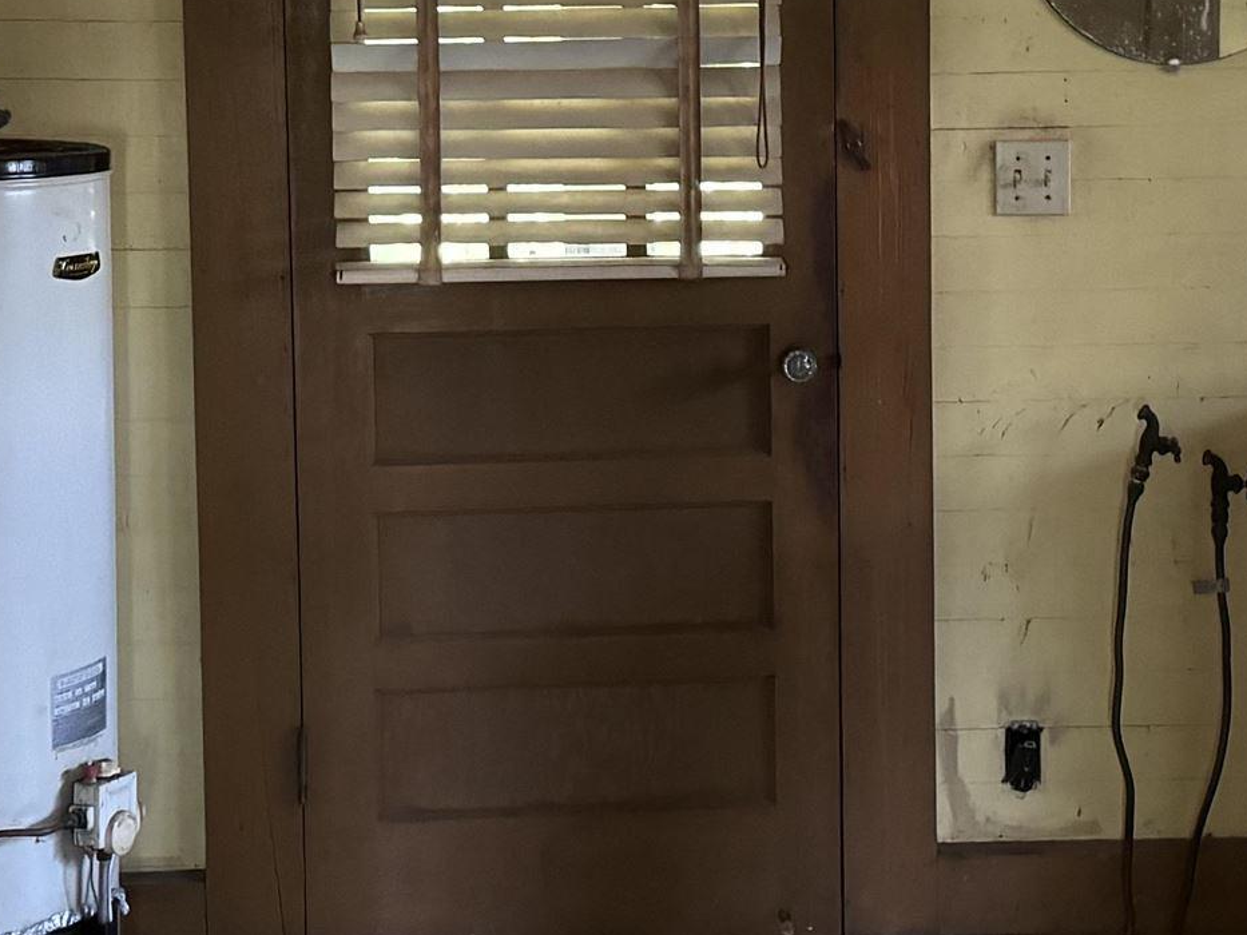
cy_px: 195
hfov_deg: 24.7
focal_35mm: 79
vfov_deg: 18.5
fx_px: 2846
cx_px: 710
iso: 1000
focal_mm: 6.76
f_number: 1.78
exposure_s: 1/39
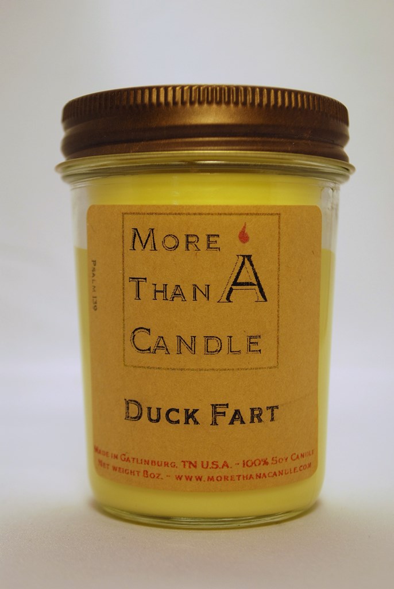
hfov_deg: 21.6
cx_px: 197
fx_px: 1031
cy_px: 294
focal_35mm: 63
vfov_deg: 31.8
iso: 200
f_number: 5.3
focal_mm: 42
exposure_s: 1/100
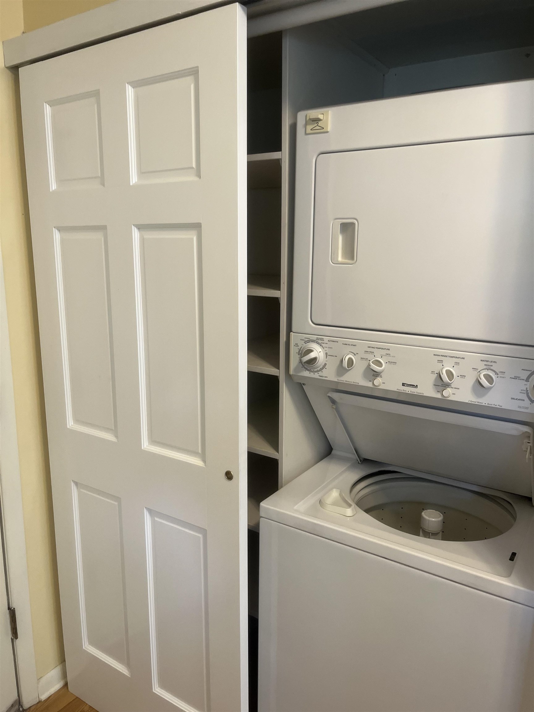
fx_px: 535
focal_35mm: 26
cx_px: 267
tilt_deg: -10.4
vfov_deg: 67.3
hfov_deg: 53.1
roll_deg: +1.2
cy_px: 356
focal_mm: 5.1
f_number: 1.6
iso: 160
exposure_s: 1/60
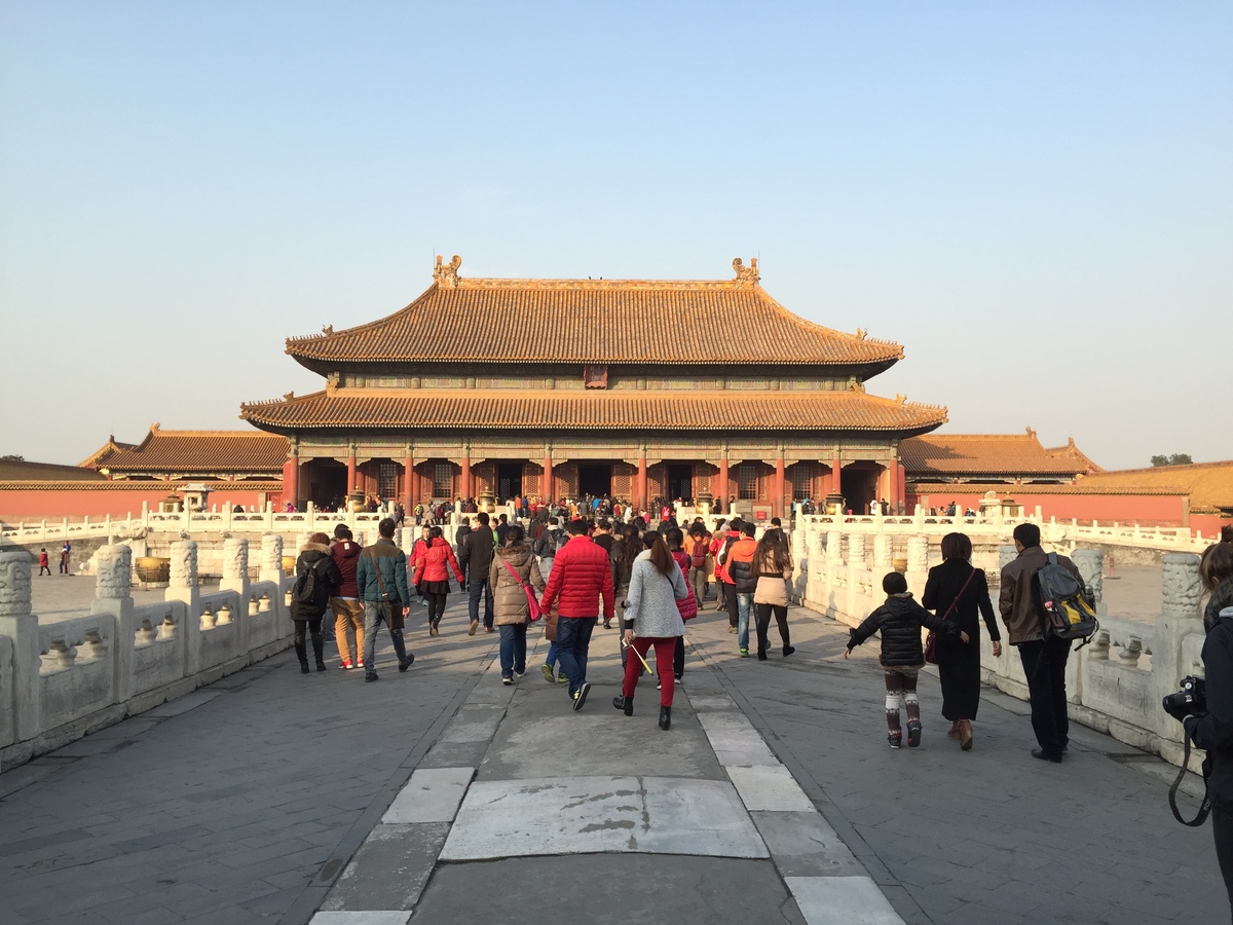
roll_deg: -0.2
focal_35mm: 29
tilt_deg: +4.4
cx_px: 616
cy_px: 462
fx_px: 1033
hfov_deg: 61.7
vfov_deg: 48.2
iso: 32
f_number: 2.2
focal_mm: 4.15
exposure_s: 1/682
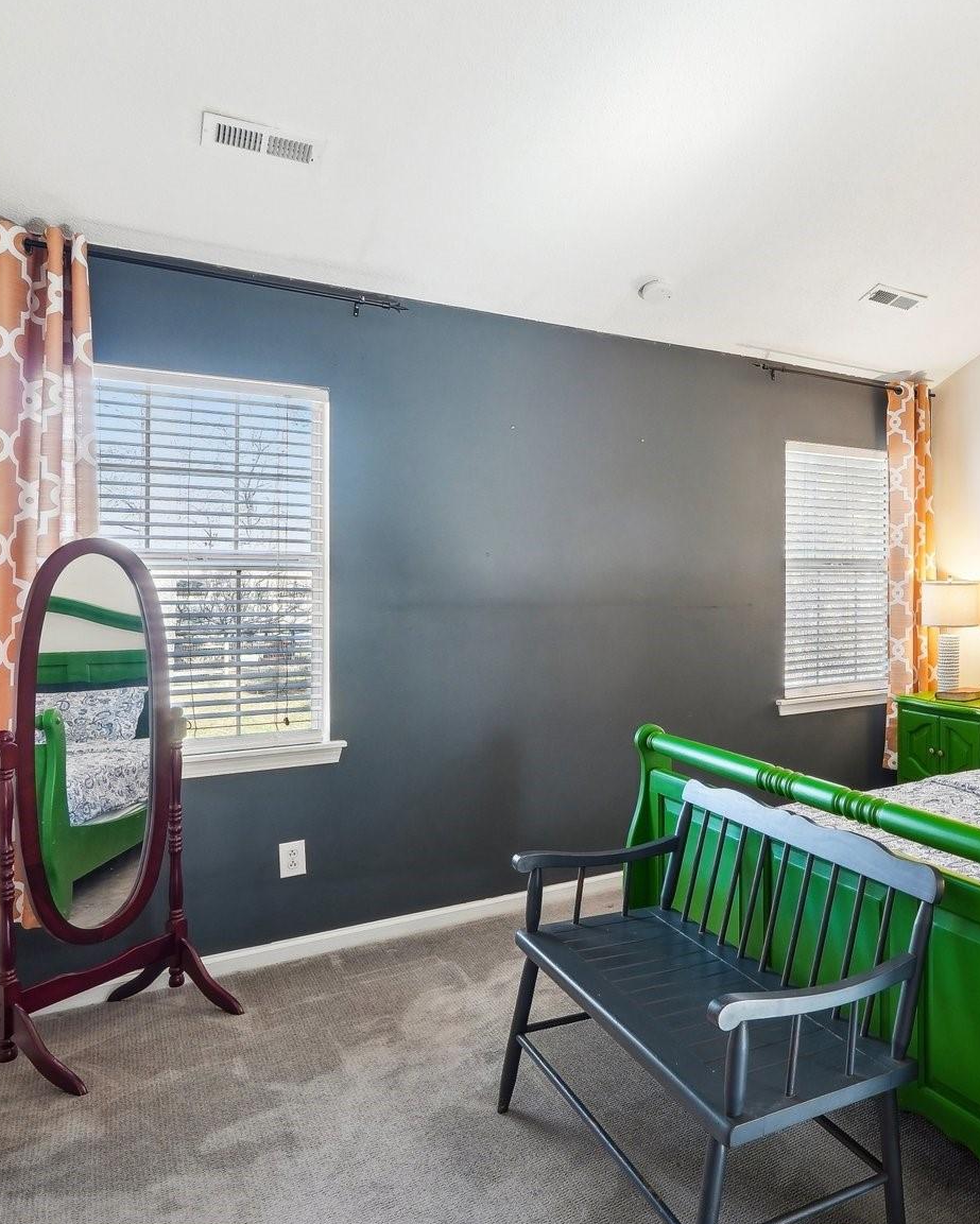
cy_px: 583
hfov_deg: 50.4
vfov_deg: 68.0
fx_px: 906
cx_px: 883
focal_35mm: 25
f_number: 8
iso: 400
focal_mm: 10
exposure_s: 1/8
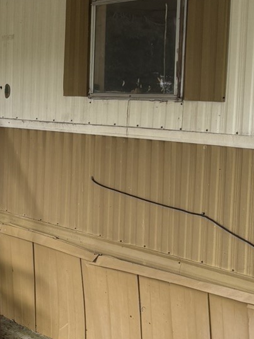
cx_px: -122
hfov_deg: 14.0
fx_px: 969
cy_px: 173
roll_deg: -2.1
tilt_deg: -3.7
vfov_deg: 19.8
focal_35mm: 99
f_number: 1.6
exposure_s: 1/172
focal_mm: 5.96
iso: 40
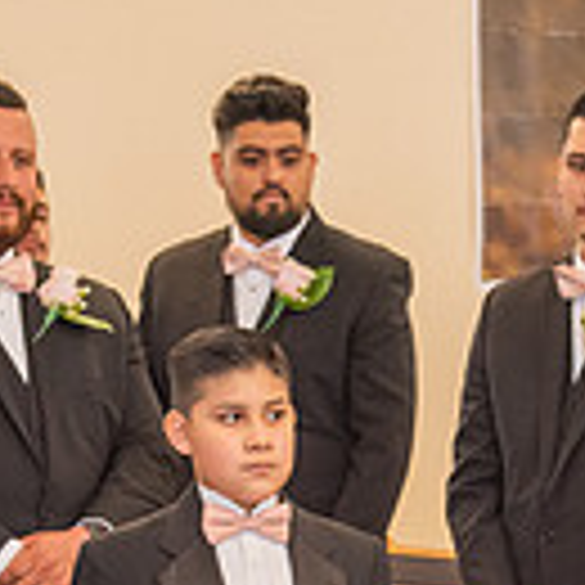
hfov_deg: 9.6
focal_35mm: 182
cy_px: 808
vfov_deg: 9.4
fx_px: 3480
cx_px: 490
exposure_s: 1/100
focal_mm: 48
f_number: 5
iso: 1250
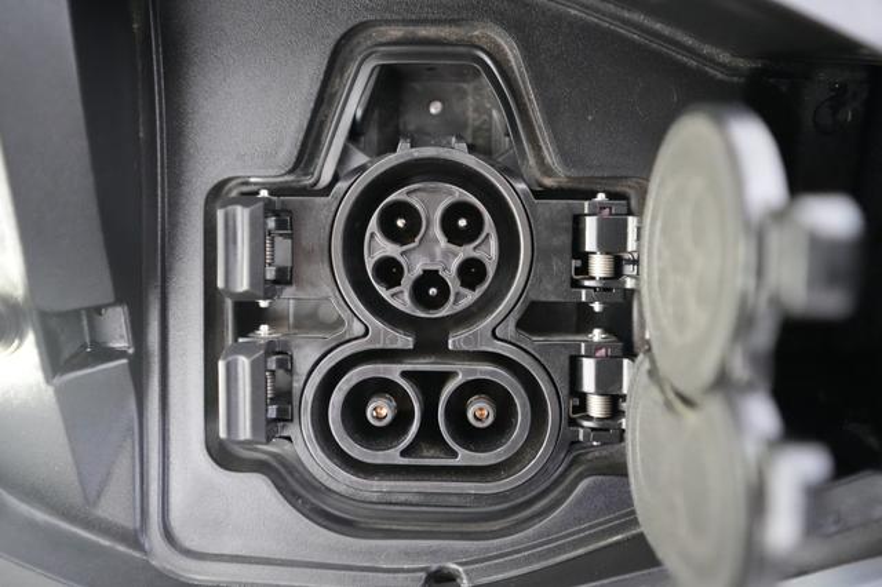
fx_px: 686
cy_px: 294
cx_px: 441
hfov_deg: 65.5
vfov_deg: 46.4
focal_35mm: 28
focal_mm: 28
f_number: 2.8
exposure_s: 1/30
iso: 12800
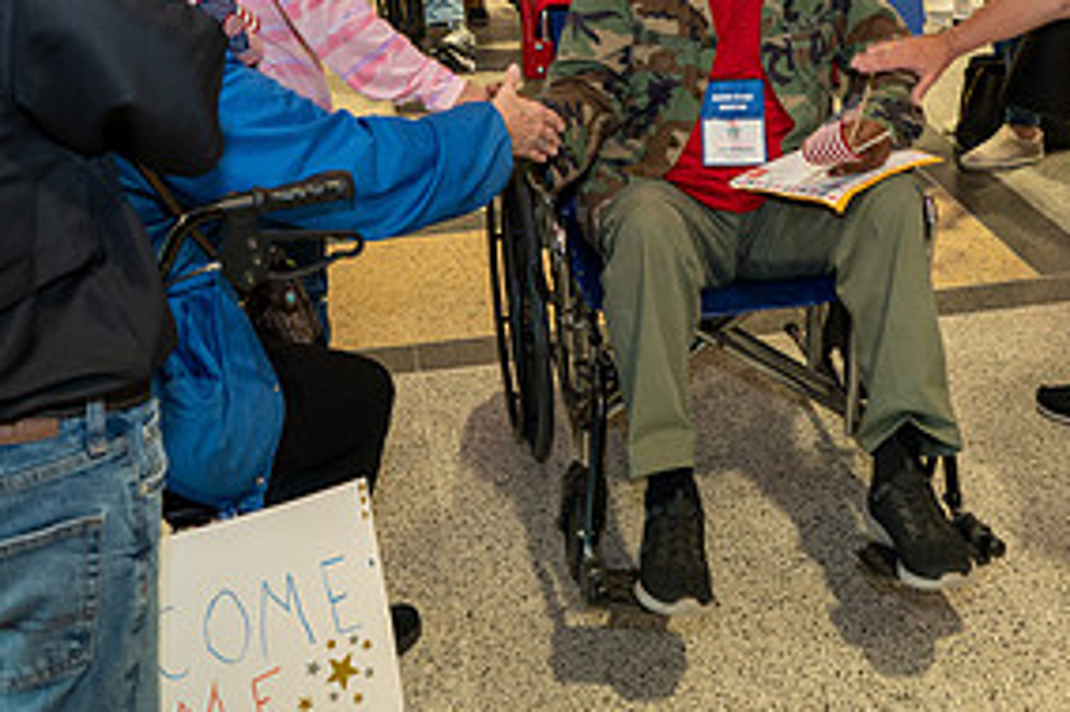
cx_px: 561
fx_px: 1455
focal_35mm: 49
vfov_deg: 27.0
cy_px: 154
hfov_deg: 40.4
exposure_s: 1/40
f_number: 4.5
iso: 1800
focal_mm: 24
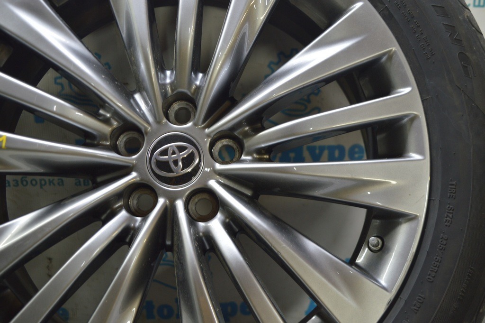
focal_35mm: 48
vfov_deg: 28.0
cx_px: 242
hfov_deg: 41.1
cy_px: 162
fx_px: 646
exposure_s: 1/20
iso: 400
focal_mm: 32
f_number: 5.6
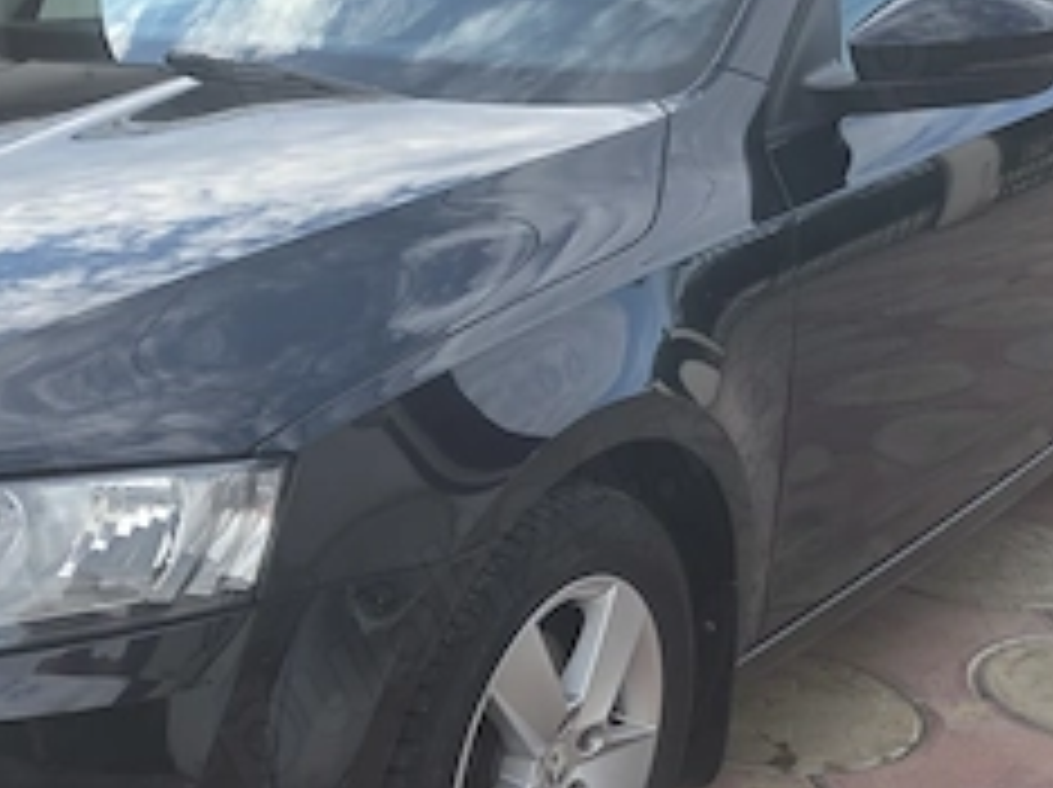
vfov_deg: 24.4
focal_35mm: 59
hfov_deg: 31.7
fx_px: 1793
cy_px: 617
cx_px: 184
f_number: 1.7
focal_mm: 6.3
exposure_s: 1/359
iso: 50
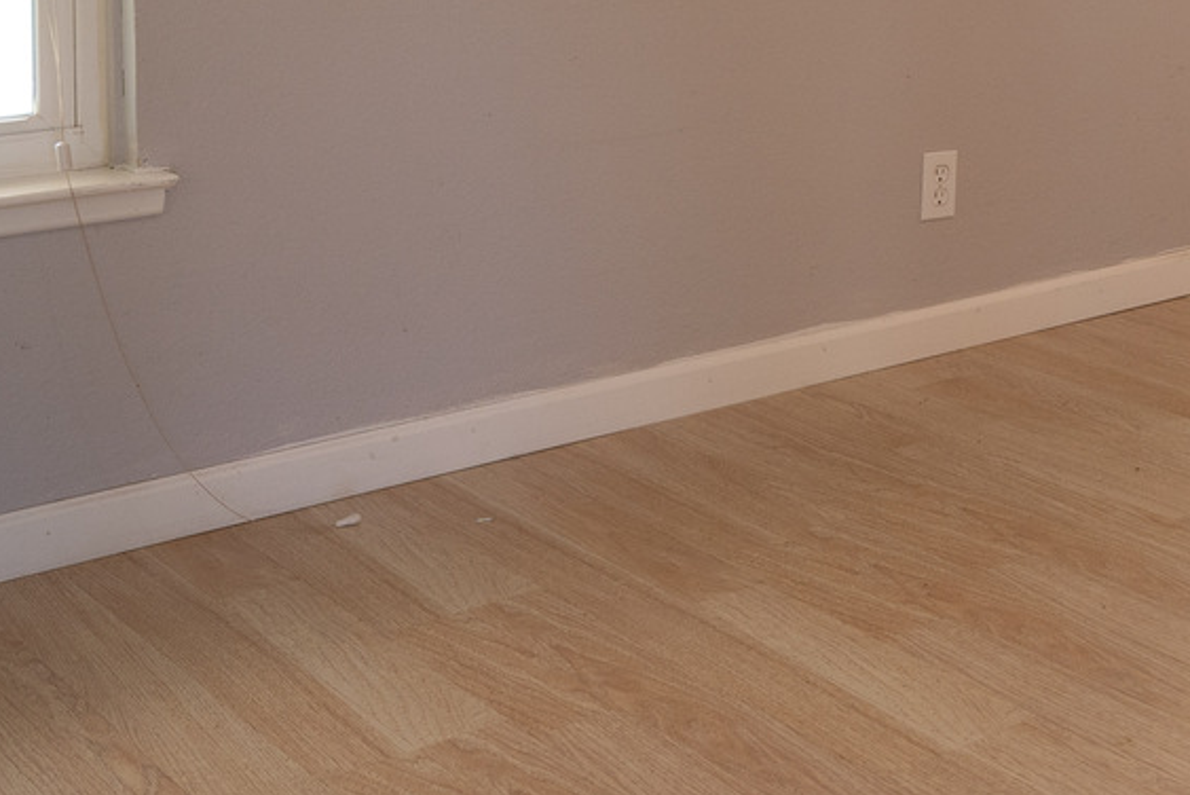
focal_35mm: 69
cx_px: 1465
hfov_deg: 25.8
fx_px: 2282
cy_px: -235
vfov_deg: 18.4
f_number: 8
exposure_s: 1/13
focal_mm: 24
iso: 400
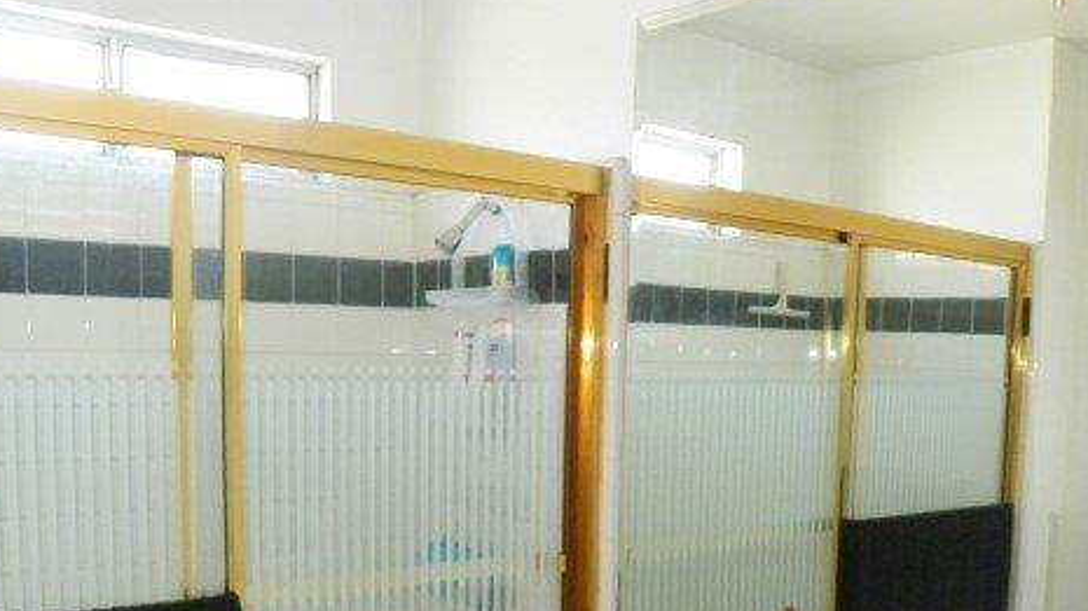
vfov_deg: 29.2
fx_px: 1125
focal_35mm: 39
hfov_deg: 51.1
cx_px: 676
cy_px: 545
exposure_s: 1/40
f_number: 2.8
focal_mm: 4.6
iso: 160
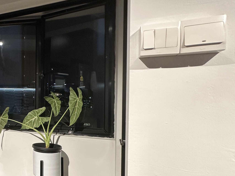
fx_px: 224
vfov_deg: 42.8
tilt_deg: -2.2
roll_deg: +0.4
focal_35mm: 33
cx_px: -20
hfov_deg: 43.7
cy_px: 102
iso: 160
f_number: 2.2
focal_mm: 2.22
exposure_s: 1/50
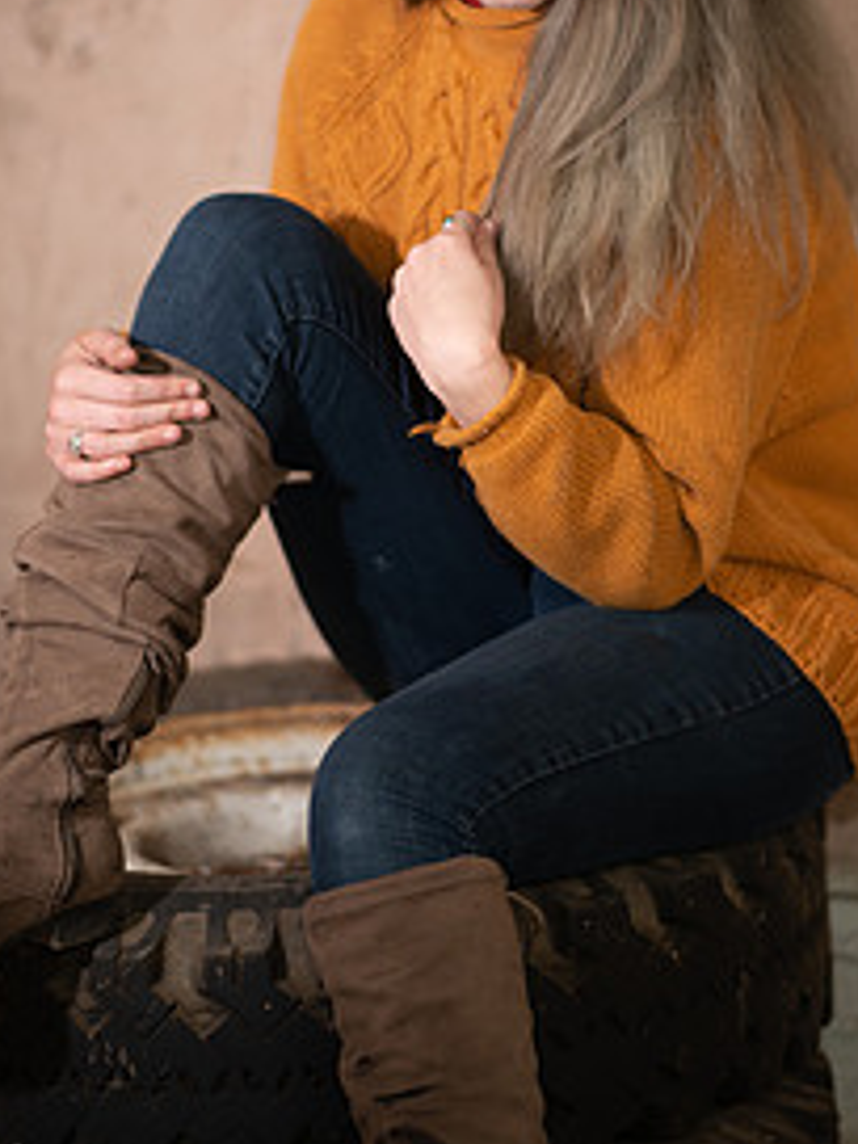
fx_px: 5519
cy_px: 273
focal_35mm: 167
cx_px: 505
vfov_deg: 11.8
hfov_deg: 8.9
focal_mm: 105
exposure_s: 1/800
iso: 320
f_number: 1.6
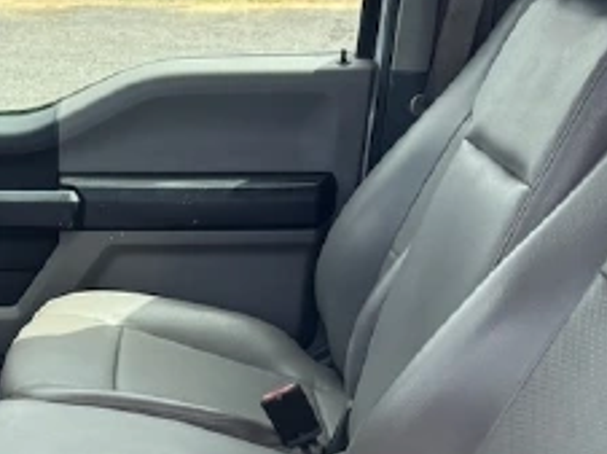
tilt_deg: -16.5
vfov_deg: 17.3
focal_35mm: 85
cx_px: -8
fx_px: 1489
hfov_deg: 22.1
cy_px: 312
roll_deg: +1.4
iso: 80
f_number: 1.78
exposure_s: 1/864
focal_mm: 6.76
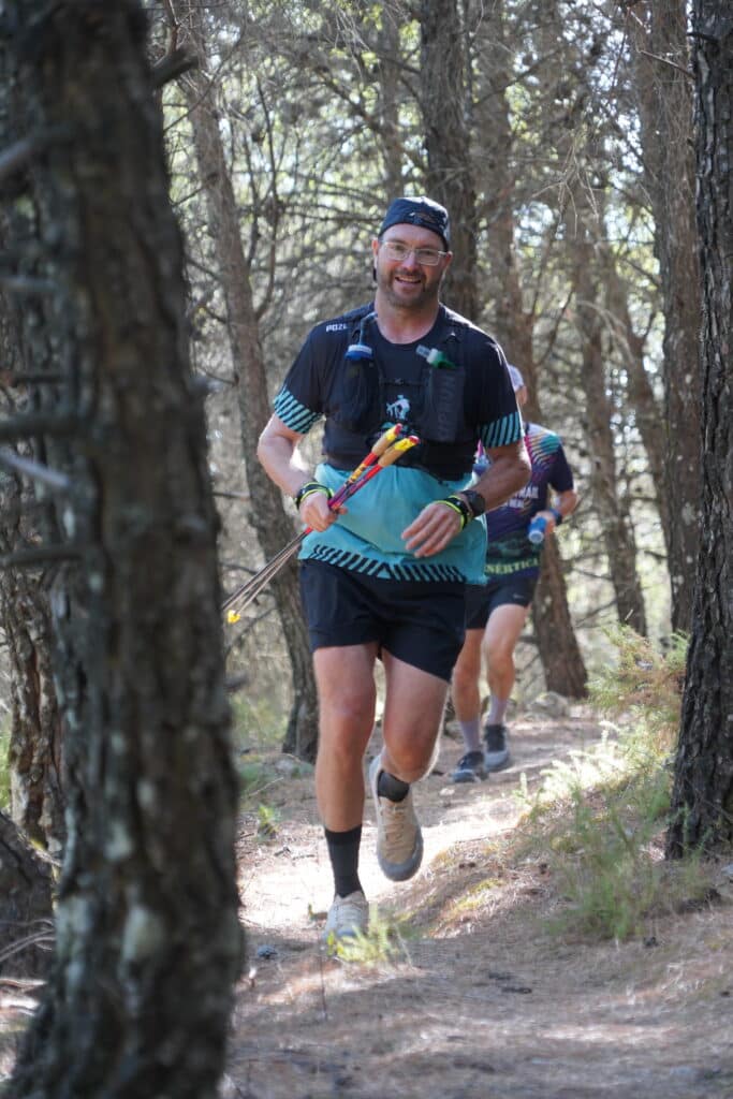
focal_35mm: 160
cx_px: 366
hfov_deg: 8.6
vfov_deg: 12.8
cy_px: 550
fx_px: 4885
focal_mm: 160
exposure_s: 1/200
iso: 2000
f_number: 6.3
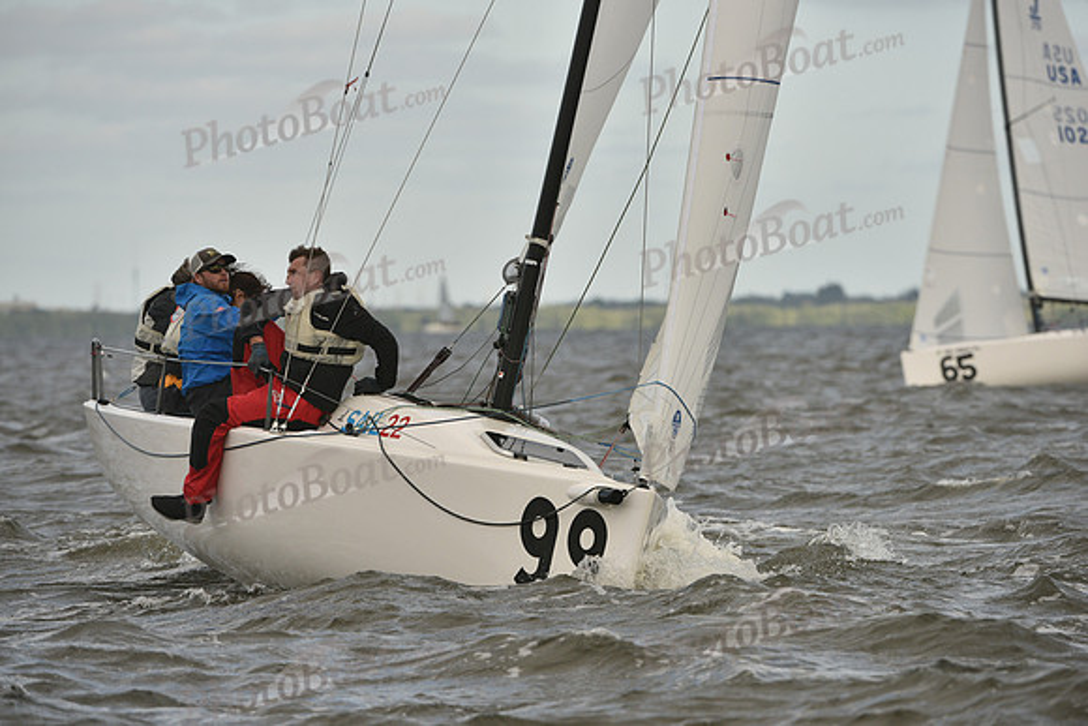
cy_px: 363
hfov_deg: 6.1
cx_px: 544
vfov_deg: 4.0
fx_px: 10277
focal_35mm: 340
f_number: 7.1
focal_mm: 340
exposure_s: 1/1000
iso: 320
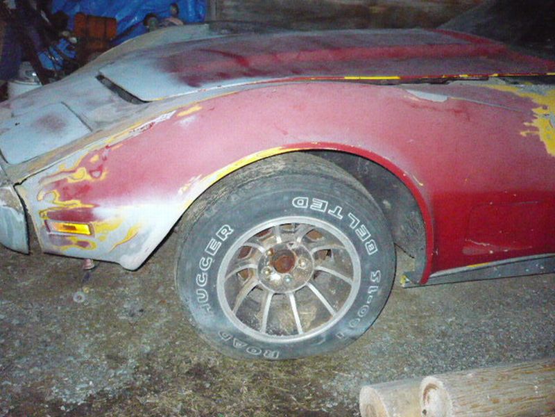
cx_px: 278
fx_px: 561
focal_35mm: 35
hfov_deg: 52.6
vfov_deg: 40.7
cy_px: 208
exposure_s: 1/30
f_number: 2.8
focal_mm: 5.8
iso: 1250
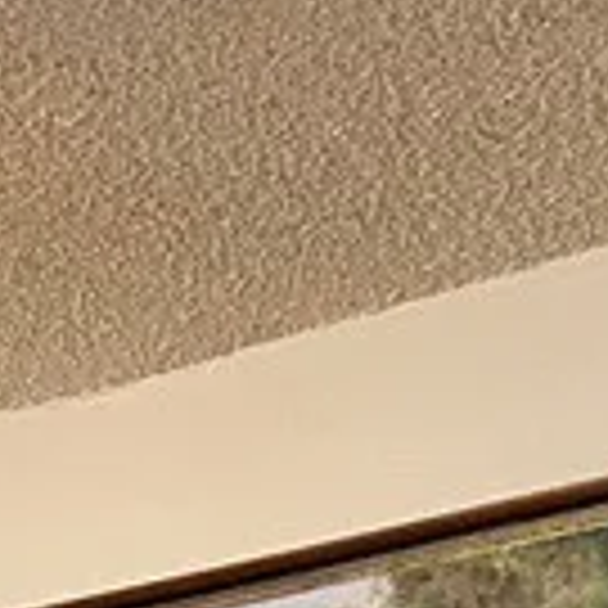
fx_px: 3458
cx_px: -153
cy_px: 1995
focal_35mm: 174
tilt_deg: -9.4
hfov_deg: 9.9
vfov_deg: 8.1
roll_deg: +1.2
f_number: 1.6
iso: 160
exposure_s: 1/60
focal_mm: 5.1
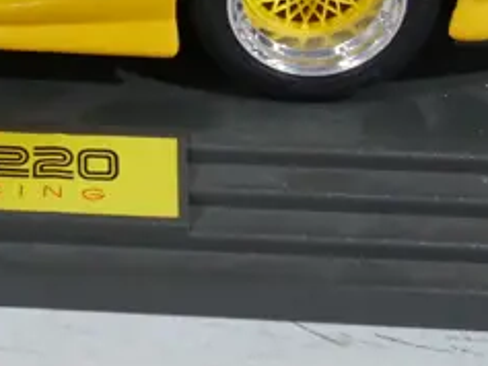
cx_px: -111
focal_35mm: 121
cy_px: -38
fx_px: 1707
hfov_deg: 15.6
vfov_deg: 12.1
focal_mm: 14
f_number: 3.5
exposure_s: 1/60
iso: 500
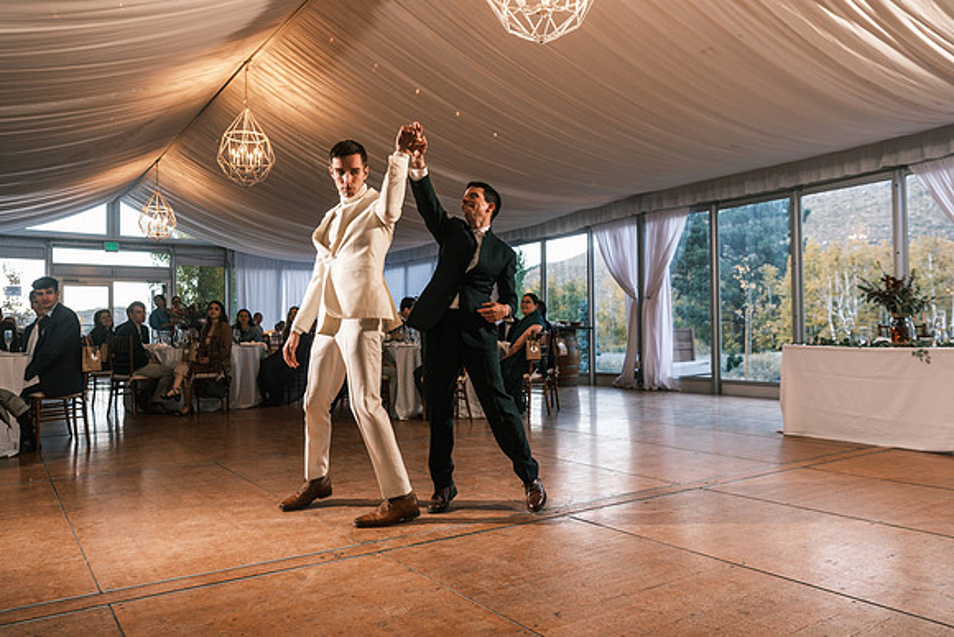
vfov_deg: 48.0
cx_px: 477
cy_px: 318
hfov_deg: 67.4
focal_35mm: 27
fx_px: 716
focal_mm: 18
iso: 400
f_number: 2.5
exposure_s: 1/250
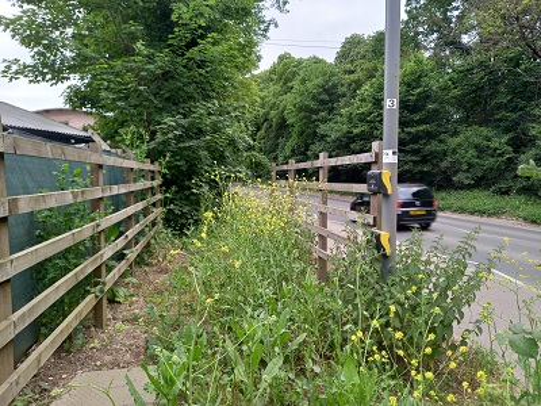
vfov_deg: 54.9
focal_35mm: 25
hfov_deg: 69.4
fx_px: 391
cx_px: 270
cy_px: 203
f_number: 2
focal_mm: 4.6
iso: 25
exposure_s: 1/50
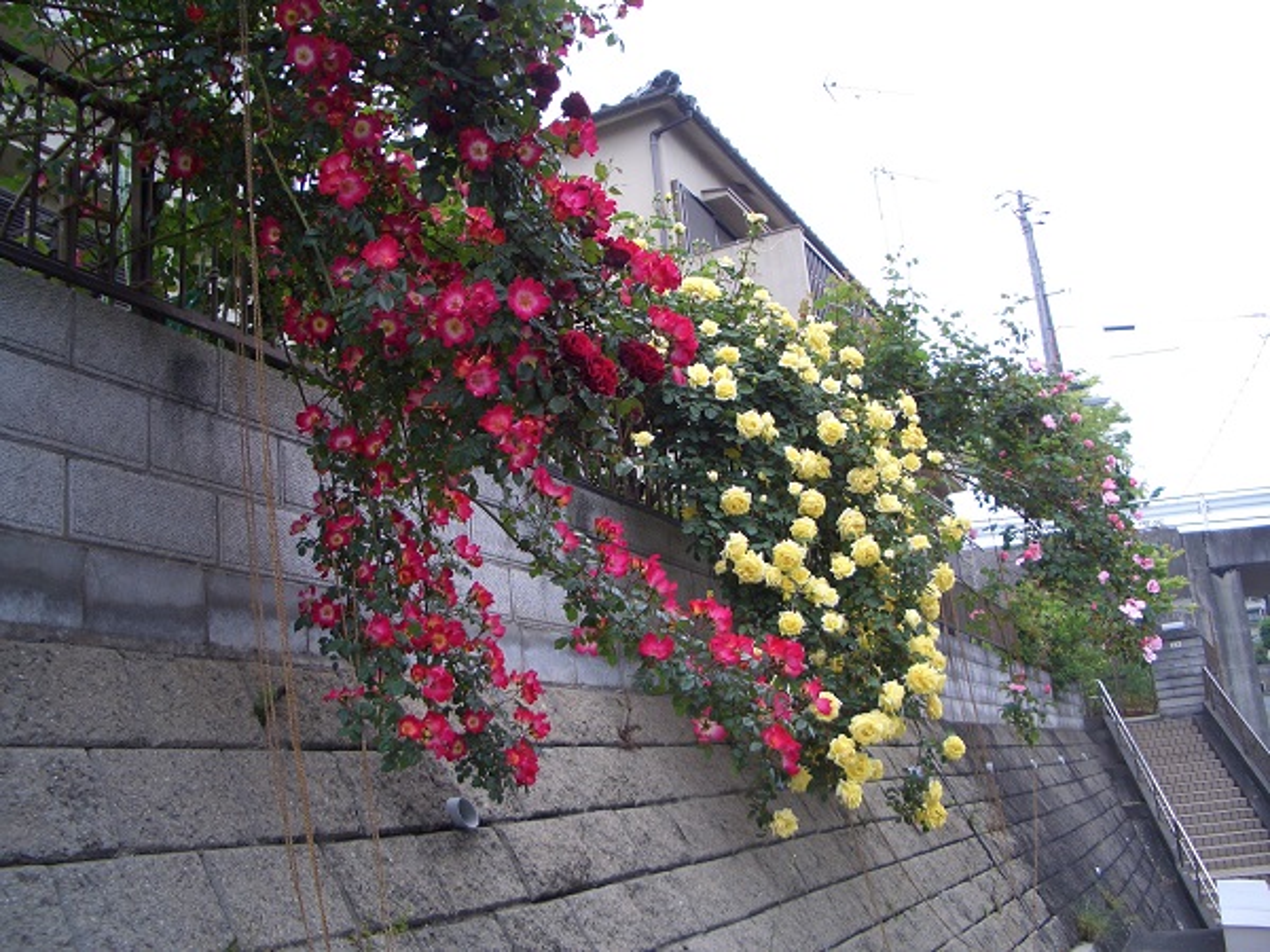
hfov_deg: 52.6
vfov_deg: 40.7
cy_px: 476
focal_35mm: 35
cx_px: 635
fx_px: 1284
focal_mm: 5.8
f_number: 2.6
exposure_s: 1/80
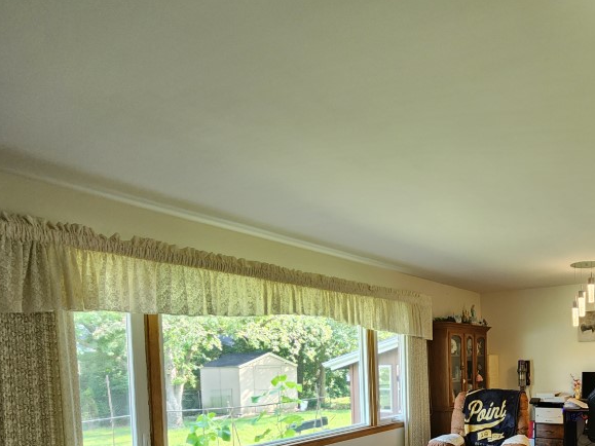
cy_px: 372
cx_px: 500
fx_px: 395
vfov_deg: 53.9
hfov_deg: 65.2
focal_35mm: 23
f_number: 2.2
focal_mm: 2.2
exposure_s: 1/60
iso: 320
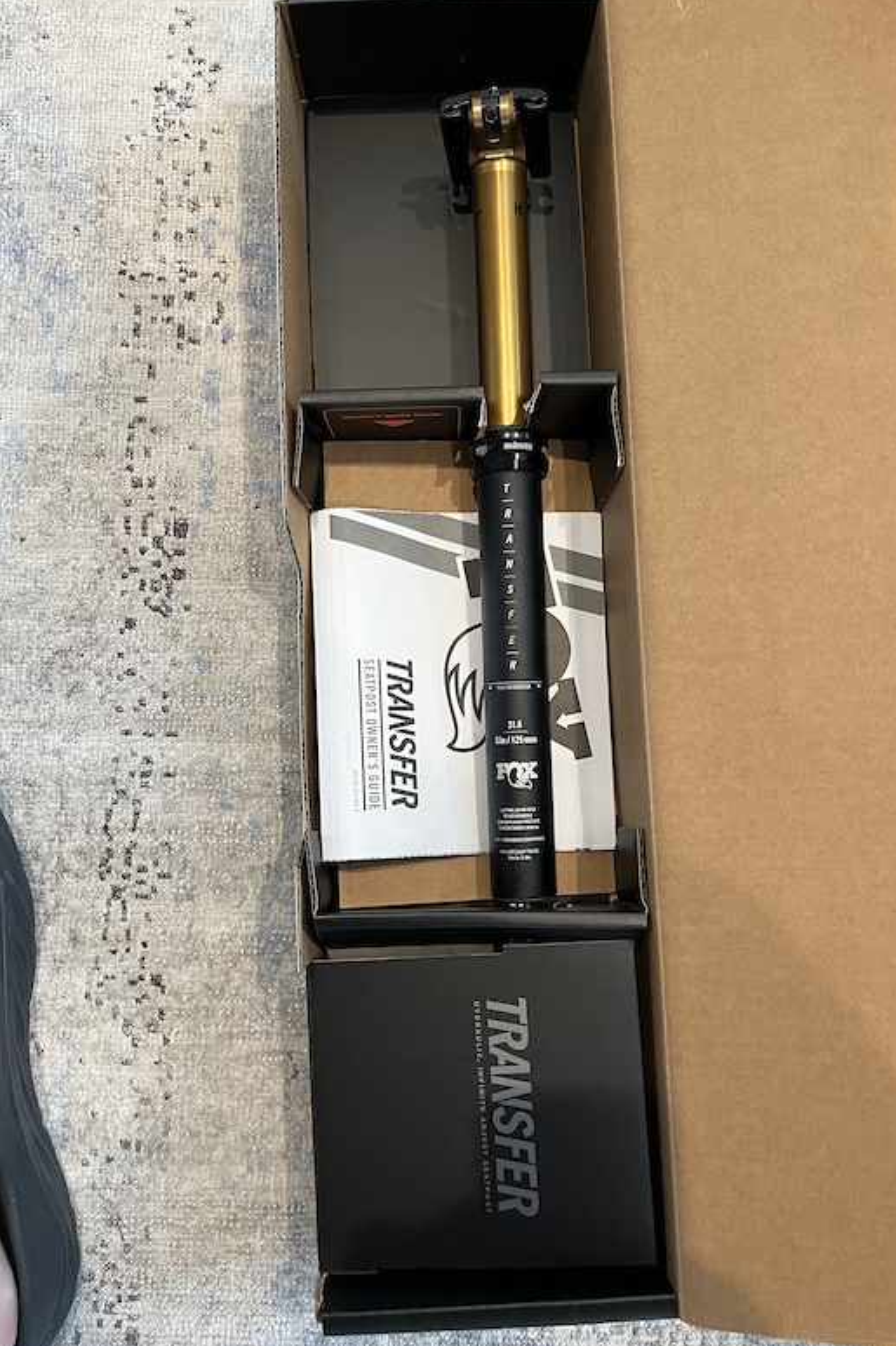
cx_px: 465
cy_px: 676
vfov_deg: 65.5
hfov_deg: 46.4
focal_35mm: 28
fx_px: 1046
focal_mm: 5.1
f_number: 1.6
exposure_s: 1/60
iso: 200
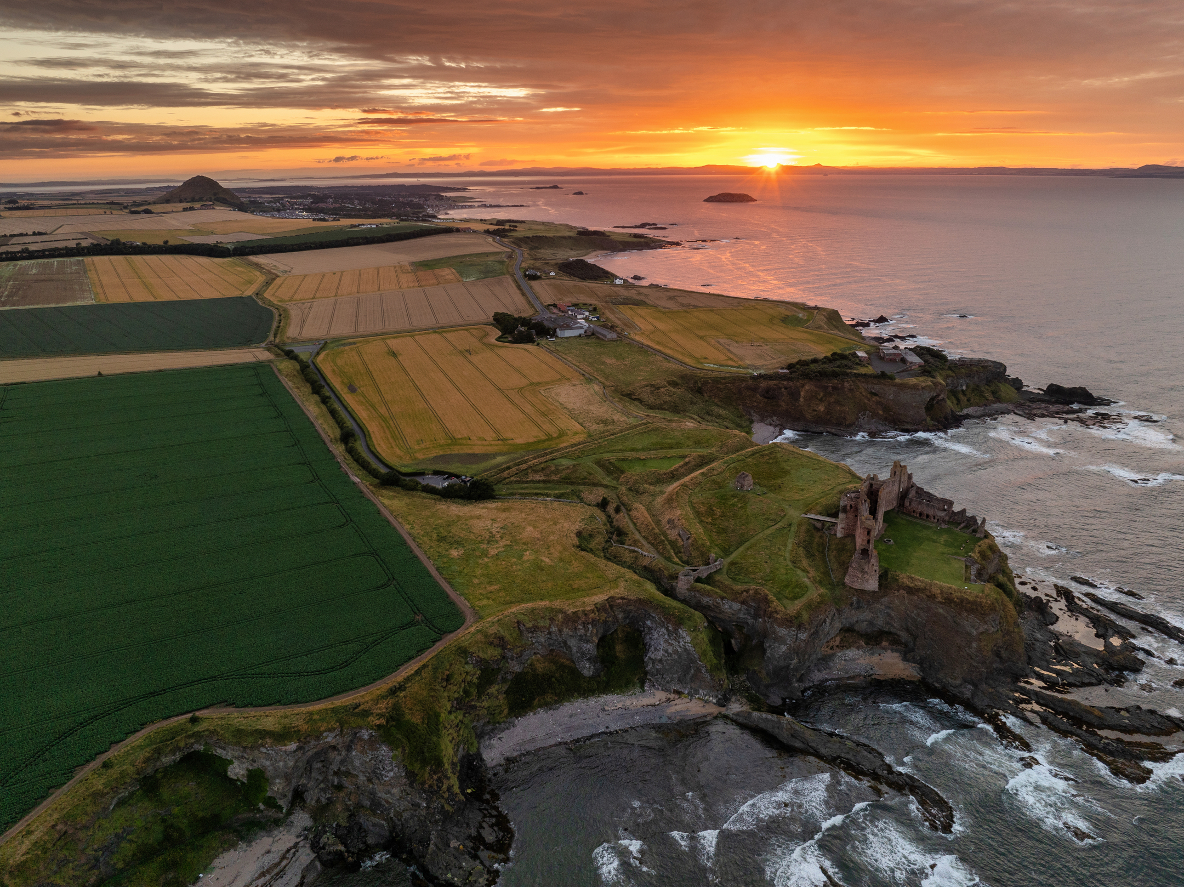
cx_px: 592
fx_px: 821
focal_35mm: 24
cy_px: 444
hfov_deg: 71.6
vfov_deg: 56.8
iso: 100
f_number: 5
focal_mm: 12.29
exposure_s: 1/40
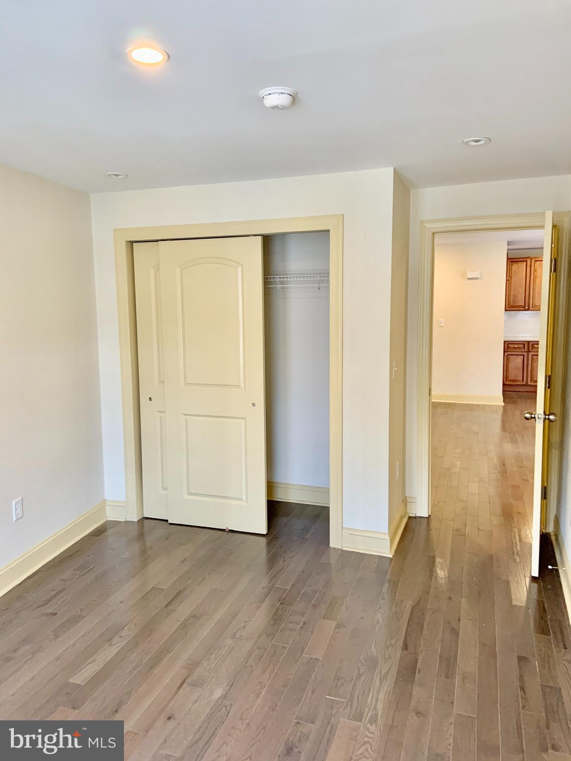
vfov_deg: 67.3
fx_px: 572
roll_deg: +0.6
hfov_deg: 53.1
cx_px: 286
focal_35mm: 26
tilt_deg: -5.2
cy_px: 380
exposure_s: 1/60
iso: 160
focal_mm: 4.25
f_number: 1.8
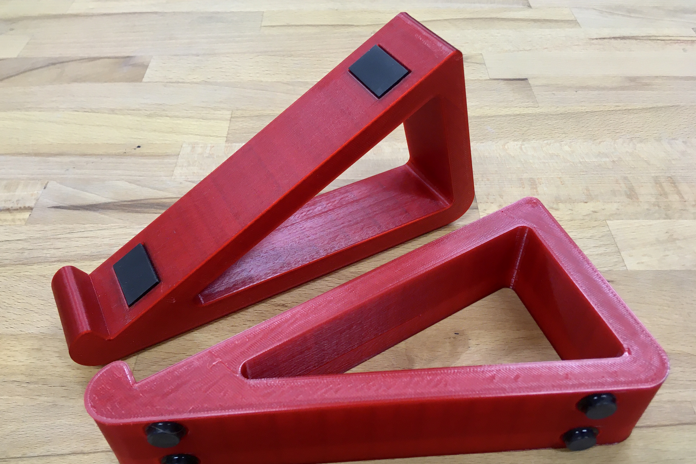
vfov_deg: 42.3
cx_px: 345
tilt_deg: -46.9
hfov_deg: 60.3
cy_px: 247
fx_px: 599
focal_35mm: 31
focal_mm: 4.15
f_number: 2.2
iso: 64
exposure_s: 1/33
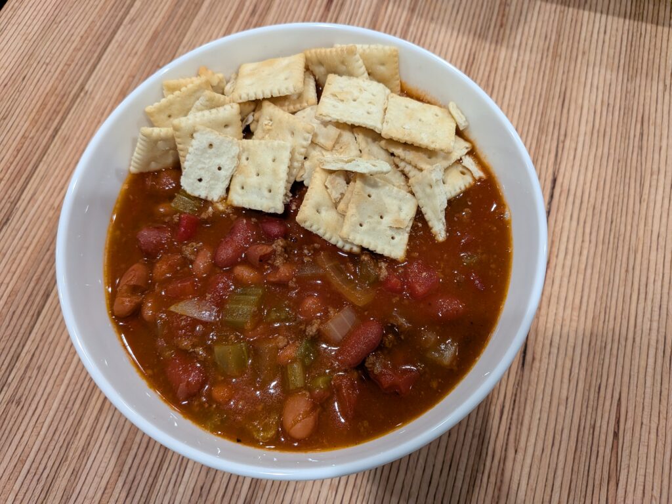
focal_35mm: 24
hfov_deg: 71.6
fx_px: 466
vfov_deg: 56.8
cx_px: 336
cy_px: 252
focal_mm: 4.53
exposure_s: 1/120
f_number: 1.7
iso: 167
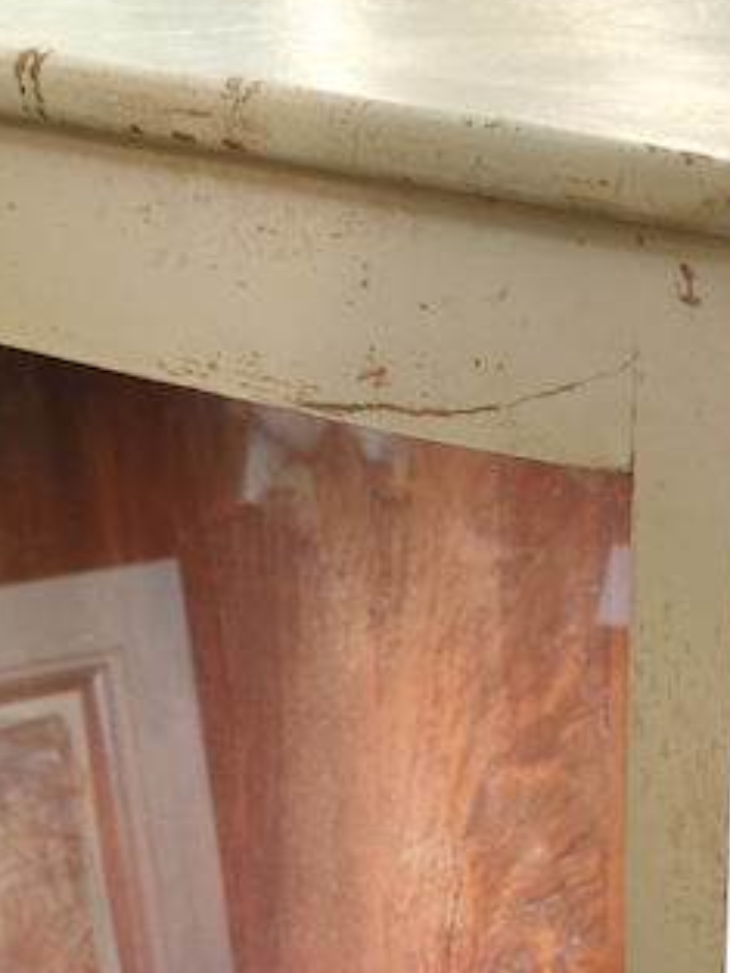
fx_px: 2641
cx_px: 714
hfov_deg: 15.5
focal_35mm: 94
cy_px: 1247
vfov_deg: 19.3
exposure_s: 1/33.3
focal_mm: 5.35
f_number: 1.7
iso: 1000
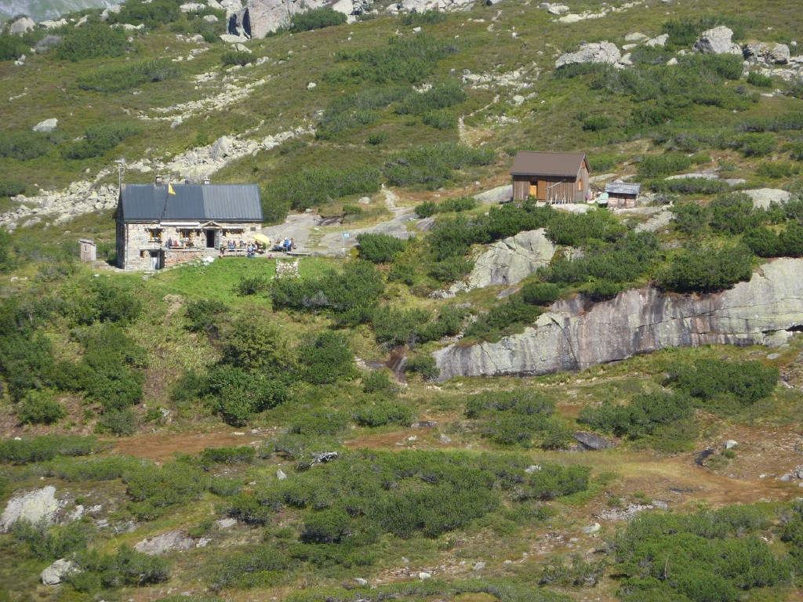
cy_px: 301
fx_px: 3920
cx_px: 402
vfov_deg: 8.8
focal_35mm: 169
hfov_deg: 11.7
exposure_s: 1/320
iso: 80
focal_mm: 27.8
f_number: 4.5
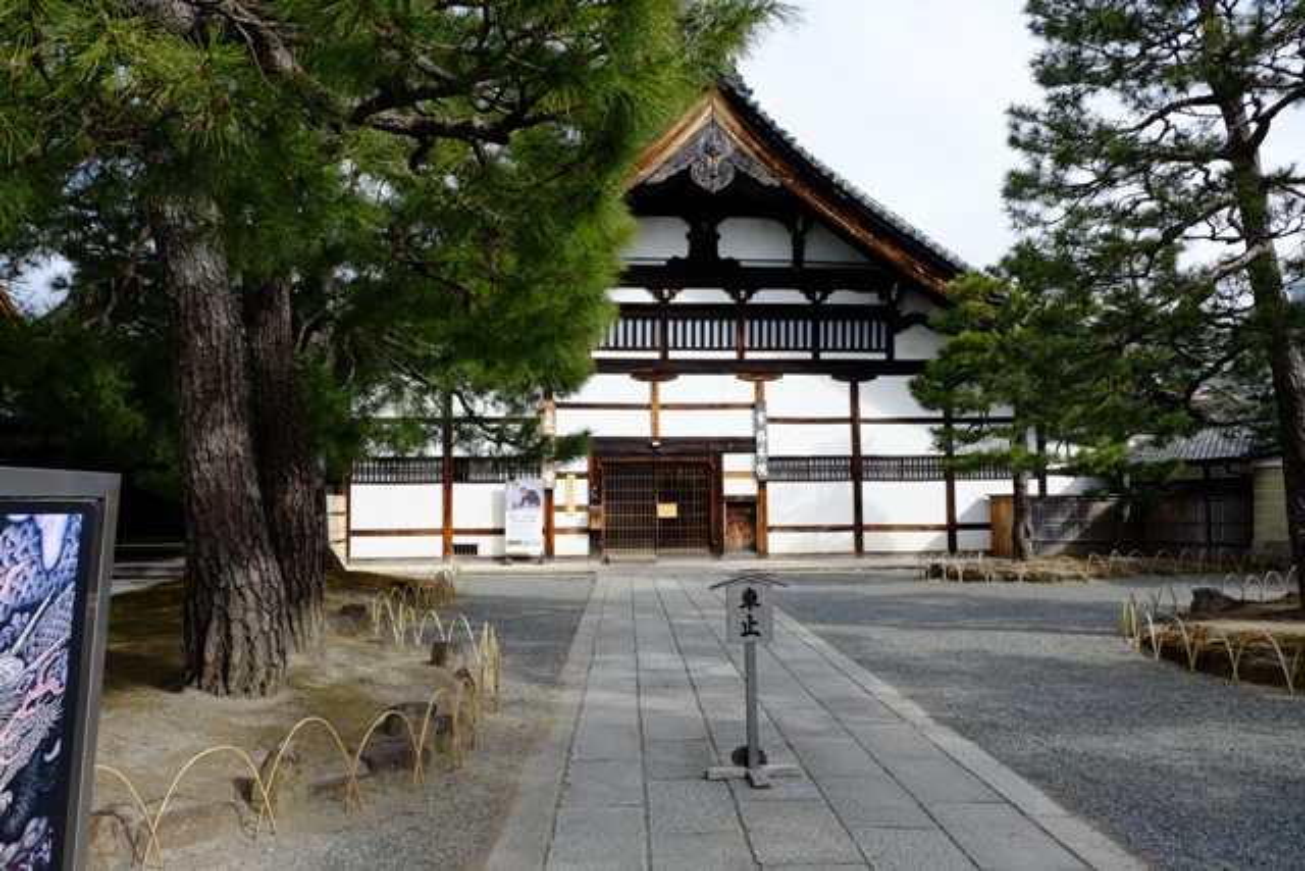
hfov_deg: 67.4
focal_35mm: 27
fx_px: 979
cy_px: 436
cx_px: 652
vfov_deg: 48.0
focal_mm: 18
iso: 400
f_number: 5
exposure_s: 1/750
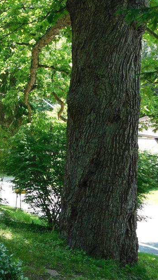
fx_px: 529
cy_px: 144
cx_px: -62
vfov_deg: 29.7
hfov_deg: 15.9
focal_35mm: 71
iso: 125
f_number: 3.6
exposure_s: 1/100
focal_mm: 7.1
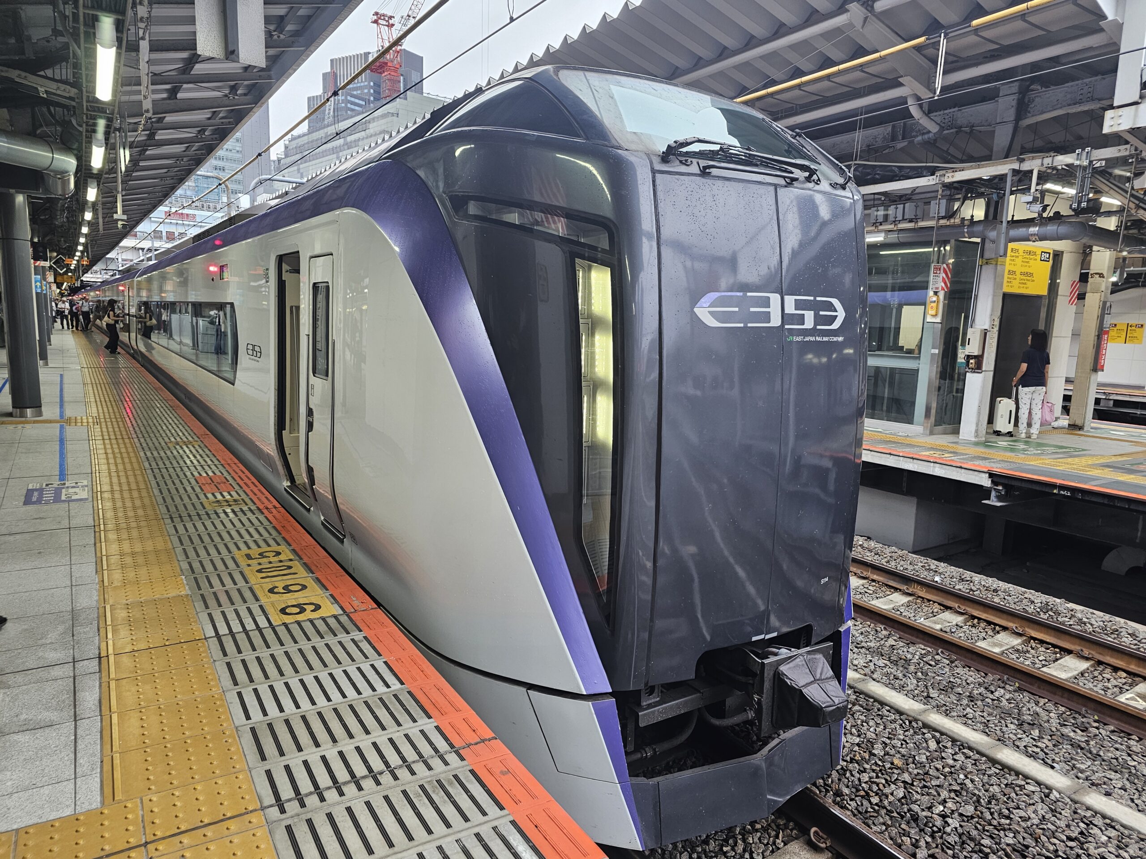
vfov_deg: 58.9
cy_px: 430
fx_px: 761
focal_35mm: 23
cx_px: 573
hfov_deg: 73.9
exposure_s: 1/100
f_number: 1.7
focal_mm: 6.3
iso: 100
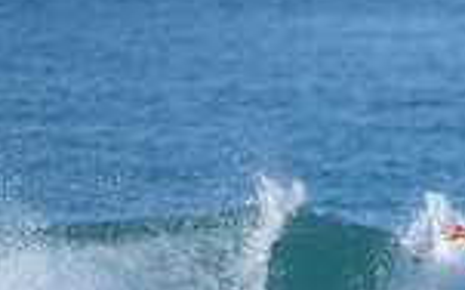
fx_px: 24798
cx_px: 496
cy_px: 329
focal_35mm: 1959
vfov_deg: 0.7
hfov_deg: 1.1
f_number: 5.6
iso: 250
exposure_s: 1/2000
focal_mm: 500
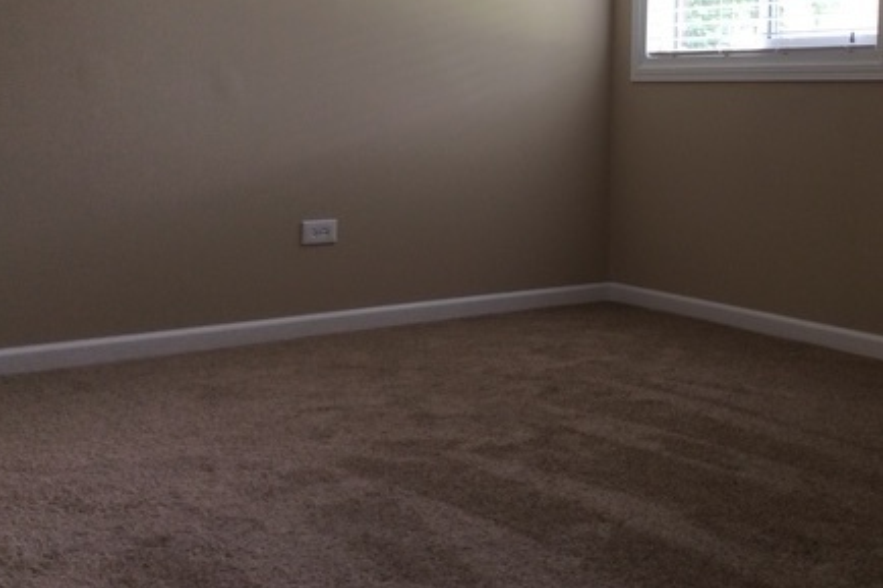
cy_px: 142
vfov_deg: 27.1
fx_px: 1201
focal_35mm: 49
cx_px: 627
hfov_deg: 39.6
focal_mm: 3.3
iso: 32
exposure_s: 1/24
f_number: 2.4
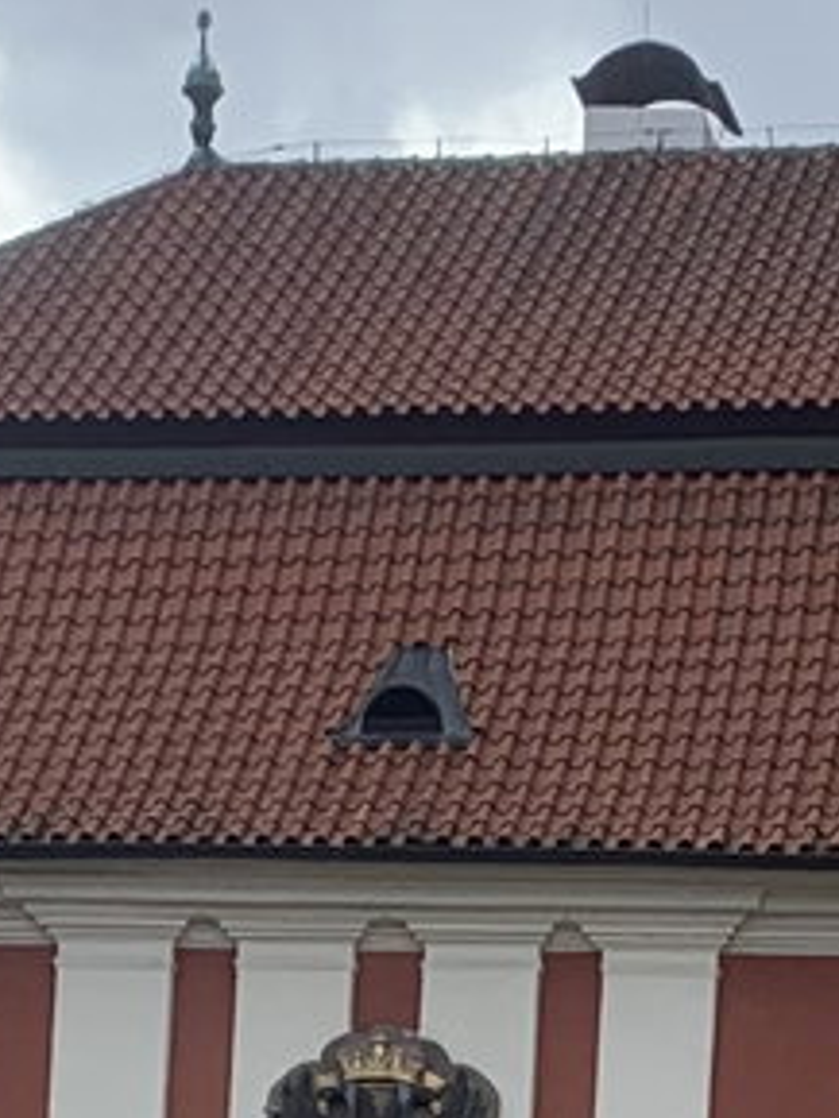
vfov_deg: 9.5
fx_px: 6200
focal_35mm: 192
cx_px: 684
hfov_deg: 7.7
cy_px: 2323
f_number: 1.8
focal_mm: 4.25
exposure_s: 1/903
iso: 25
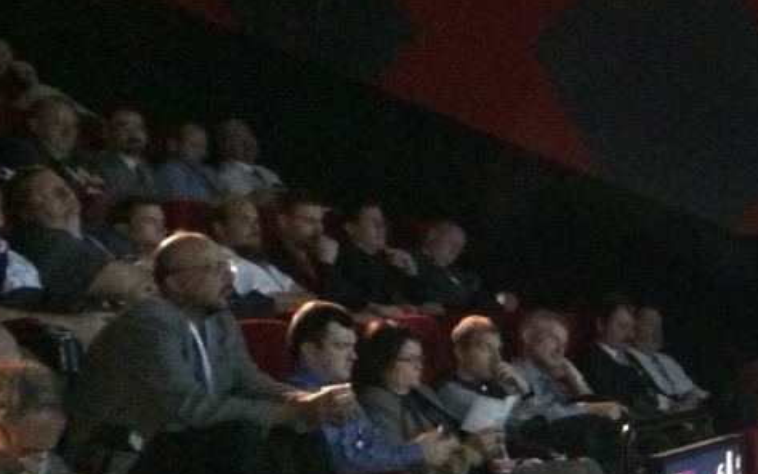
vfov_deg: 14.1
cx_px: 1045
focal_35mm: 91
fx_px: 1881
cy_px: 492
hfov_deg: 20.4
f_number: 2.2
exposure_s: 1/16
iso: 640
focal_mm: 4.15
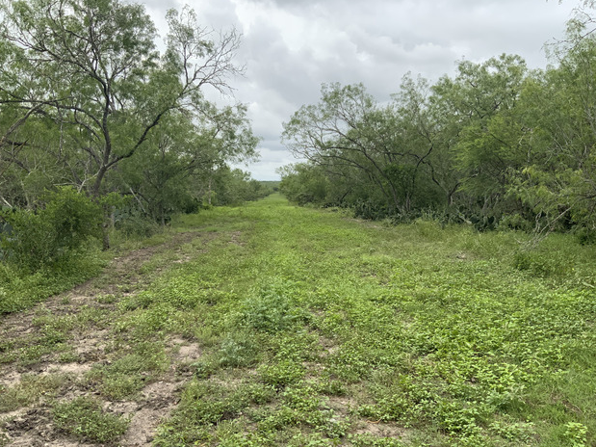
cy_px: 225
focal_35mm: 30
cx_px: 294
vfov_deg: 46.8
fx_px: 516
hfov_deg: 60.0
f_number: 1.8
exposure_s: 1/1195
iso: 16
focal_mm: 3
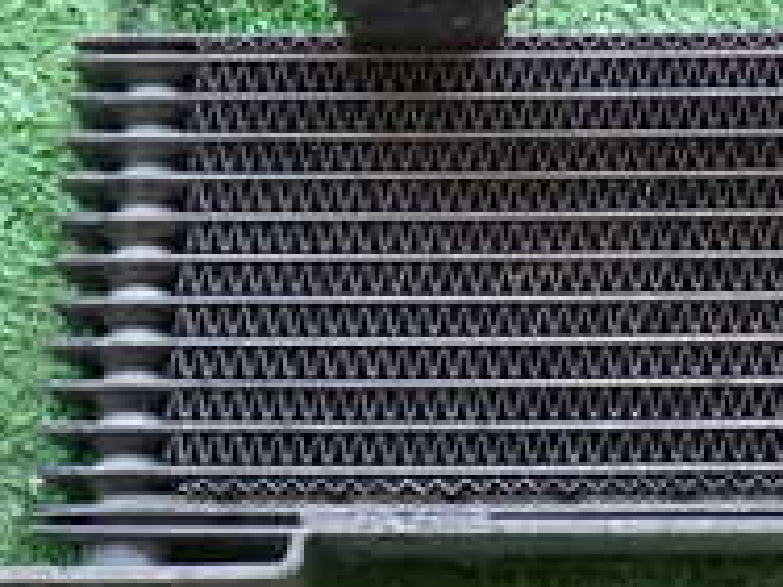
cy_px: 117
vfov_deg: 14.4
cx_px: 687
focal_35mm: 102
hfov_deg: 19.0
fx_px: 2307
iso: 160
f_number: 2.4
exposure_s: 1/60
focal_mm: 5.79
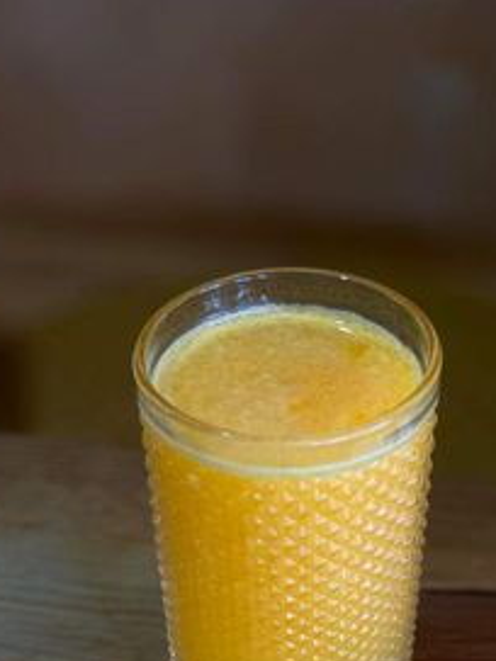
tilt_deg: -34.3
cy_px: 397
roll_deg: -2.0
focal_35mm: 121
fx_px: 2312
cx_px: 355
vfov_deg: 16.3
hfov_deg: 12.2
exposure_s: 1/50
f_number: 2.8
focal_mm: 9
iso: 160
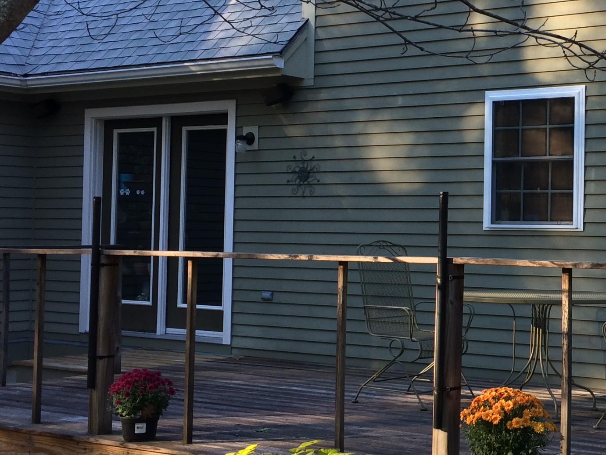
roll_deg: +1.1
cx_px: 577
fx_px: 1103
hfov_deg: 29.1
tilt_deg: +1.2
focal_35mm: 63
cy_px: 197
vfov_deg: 23.3
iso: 40
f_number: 2.2
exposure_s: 1/120
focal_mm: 4.15
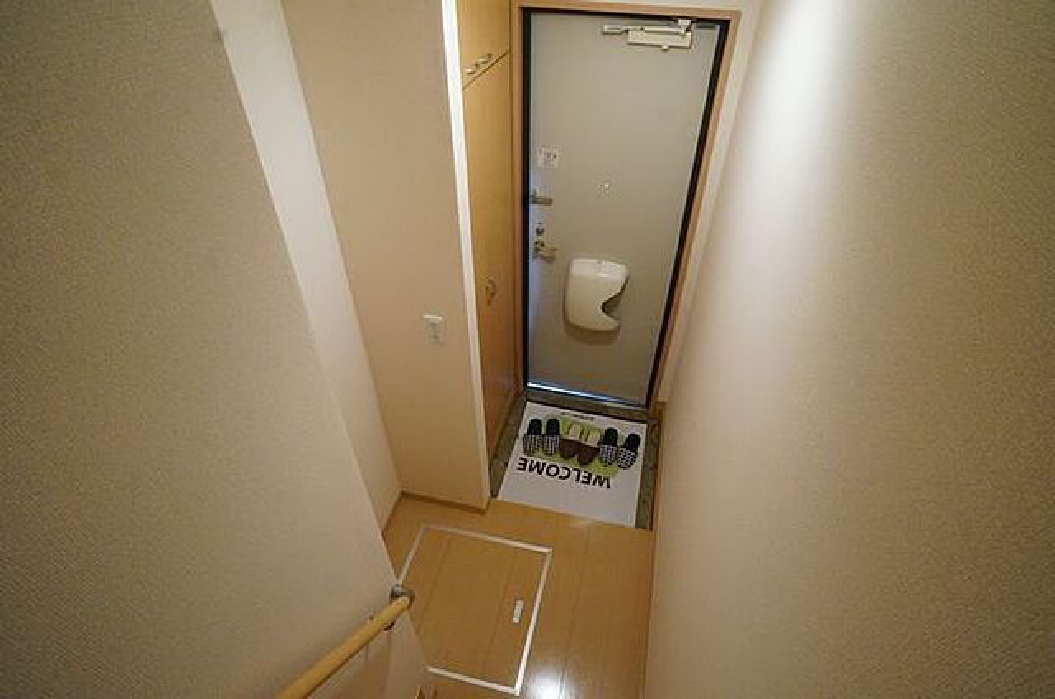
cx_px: 528
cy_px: 350
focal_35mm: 24
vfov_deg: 52.9
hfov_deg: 73.8
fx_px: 702
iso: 3200
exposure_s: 1/20
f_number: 11
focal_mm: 16
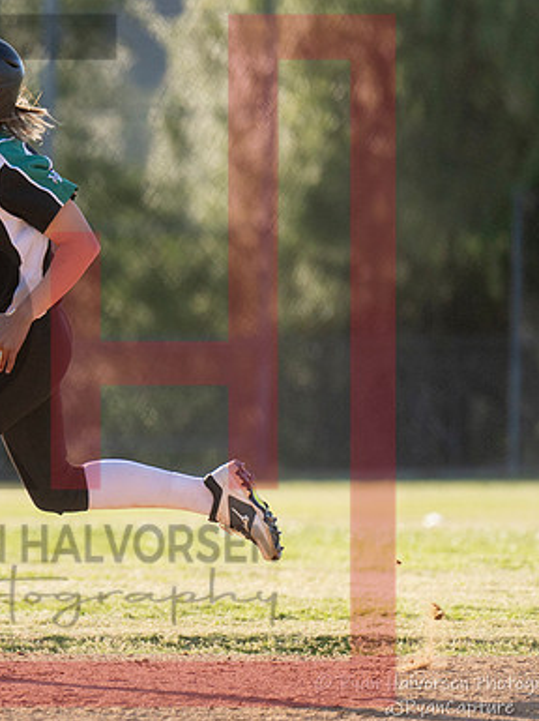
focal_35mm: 535
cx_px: -214
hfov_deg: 2.8
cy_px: 248
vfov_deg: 3.7
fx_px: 11126
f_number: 2.8
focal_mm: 200
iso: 320
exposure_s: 1/2500
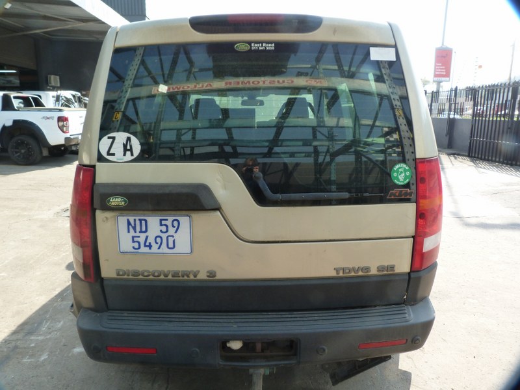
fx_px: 376
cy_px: 195
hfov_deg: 69.4
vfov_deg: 54.9
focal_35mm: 25
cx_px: 260
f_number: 4
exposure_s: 1/125
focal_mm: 4.5
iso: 125
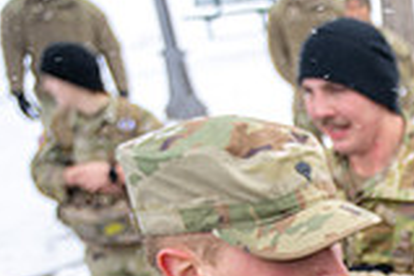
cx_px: 752
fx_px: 1058
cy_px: 446
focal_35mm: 92
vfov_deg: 13.7
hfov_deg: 17.7
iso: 100
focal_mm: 24
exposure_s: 1/320
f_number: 4
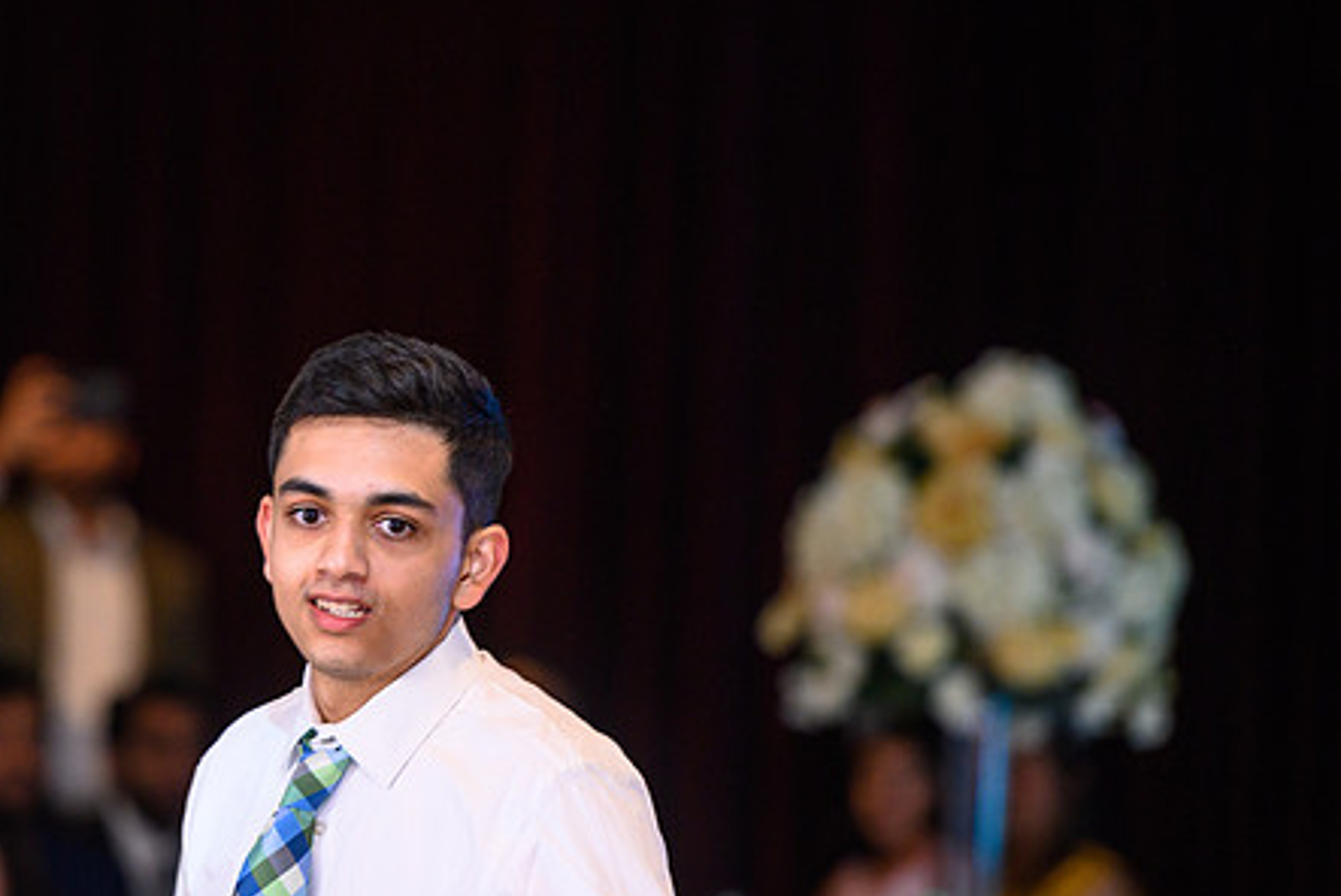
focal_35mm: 242
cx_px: 469
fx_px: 9020
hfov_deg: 8.5
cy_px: 528
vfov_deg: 5.7
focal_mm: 185
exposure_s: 1/200
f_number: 3.2
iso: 1600
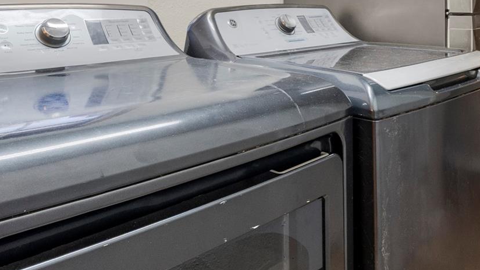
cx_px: 288
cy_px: 0
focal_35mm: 39
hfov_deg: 51.3
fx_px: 496
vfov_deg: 28.5
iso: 250
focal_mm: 15
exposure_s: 2.5
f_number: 11
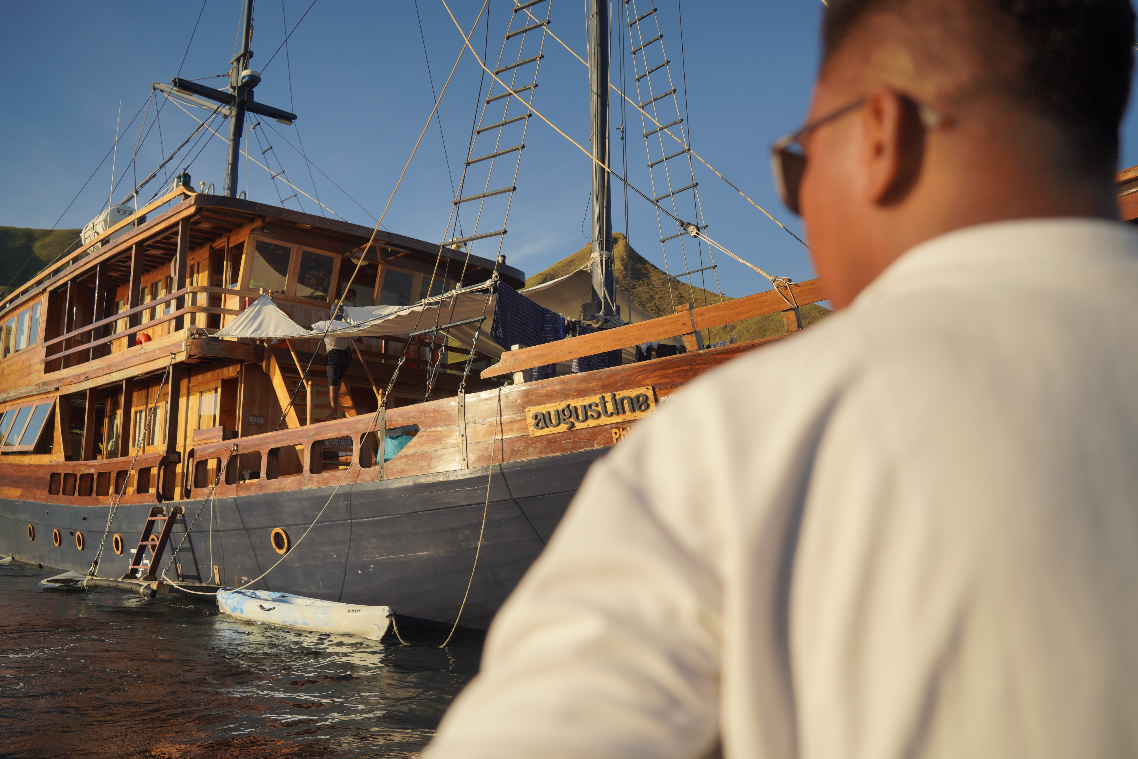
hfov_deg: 61.9
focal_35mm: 30
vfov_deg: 43.6
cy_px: 380
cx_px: 569
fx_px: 948
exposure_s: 1/2000
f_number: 4
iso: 125
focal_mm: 30
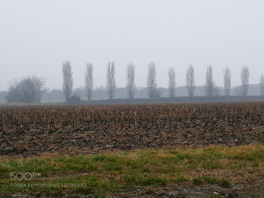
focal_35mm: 108
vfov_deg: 13.7
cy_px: 99
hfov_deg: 18.2
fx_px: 824
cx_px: 132
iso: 400
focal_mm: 4.5
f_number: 2.2
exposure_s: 1/25
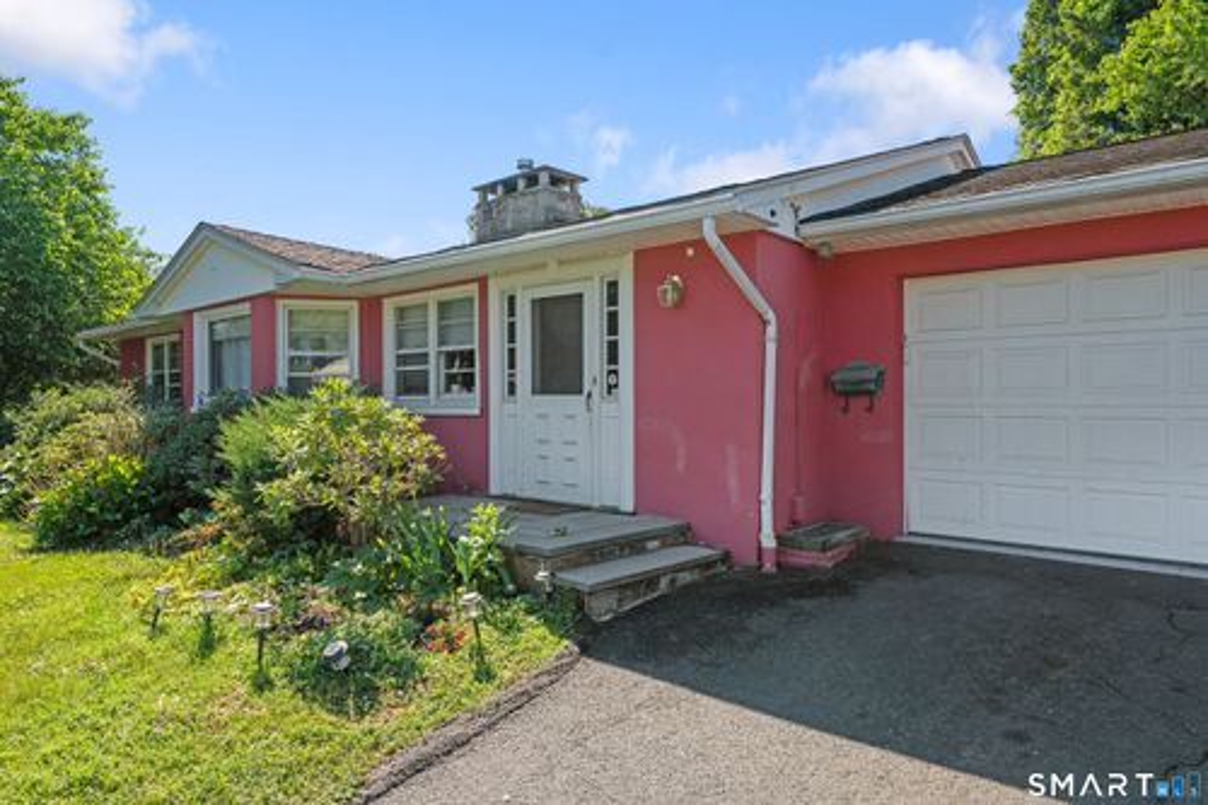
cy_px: 402
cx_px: 604
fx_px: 738
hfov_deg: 78.6
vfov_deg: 57.2
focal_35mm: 22
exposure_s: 1/50
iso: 100
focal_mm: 22
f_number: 10
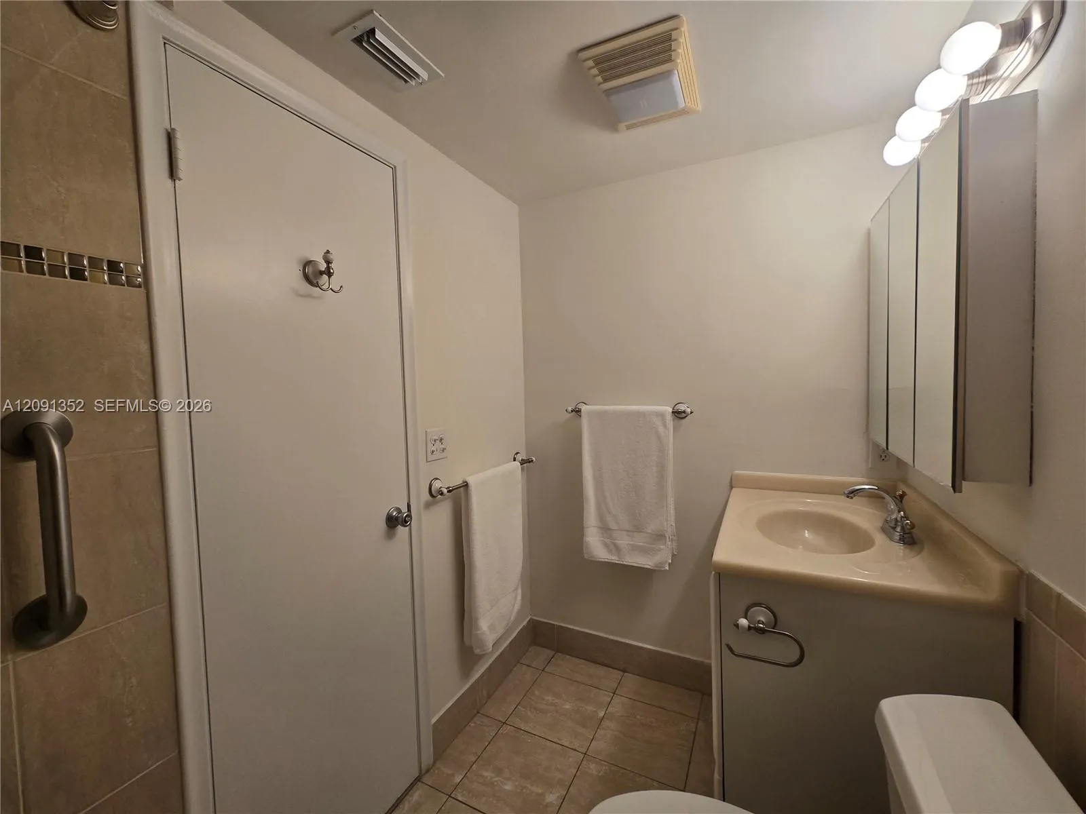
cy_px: 407
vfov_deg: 89.9
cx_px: 543
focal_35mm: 13
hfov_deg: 106.2
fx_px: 408
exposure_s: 1/60
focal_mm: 2.2
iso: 64
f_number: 2.2
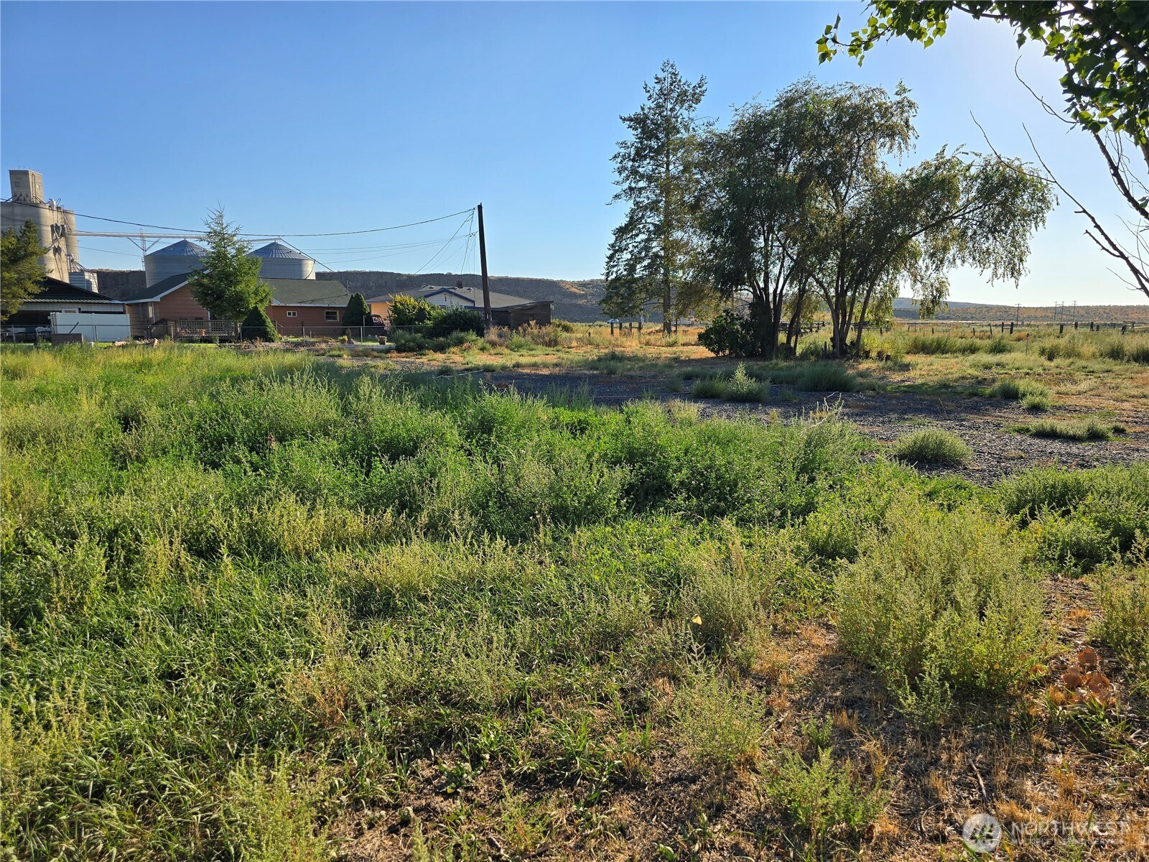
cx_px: 574
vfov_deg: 58.9
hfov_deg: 73.9
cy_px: 431
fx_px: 763
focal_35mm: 23
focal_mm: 6.3
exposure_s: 1/965
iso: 12
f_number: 1.7
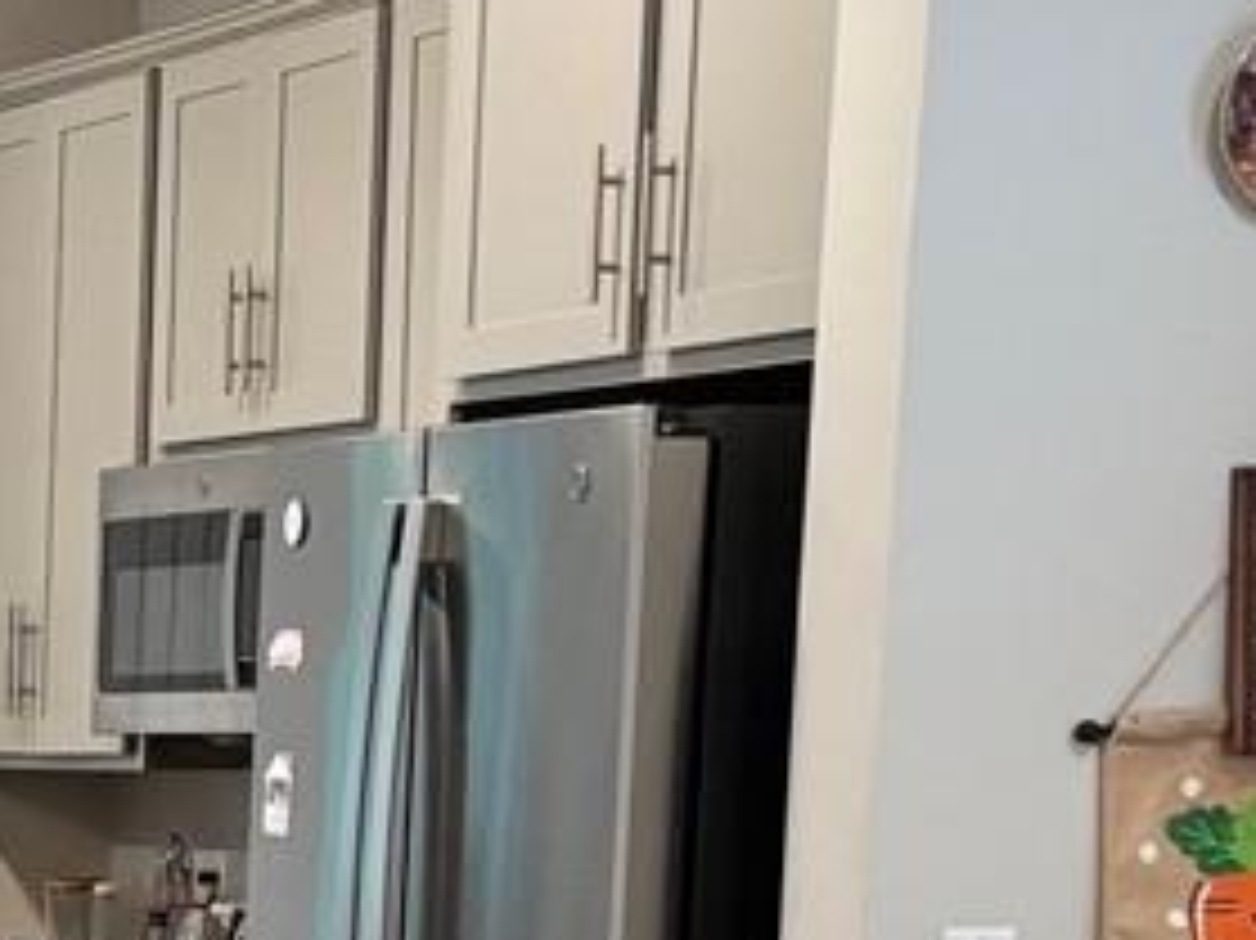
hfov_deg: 11.5
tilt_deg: -9.1
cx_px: -1526
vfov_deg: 9.5
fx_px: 5404
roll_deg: +0.0
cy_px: 1583
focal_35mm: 149
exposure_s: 1/60
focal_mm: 5.96
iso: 125
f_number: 1.6
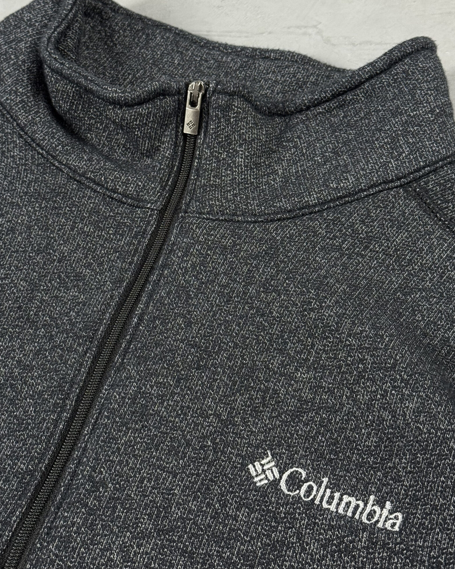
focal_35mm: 61
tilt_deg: -53.3
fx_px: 1027
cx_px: 216
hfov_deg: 25.0
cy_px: 259
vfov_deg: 30.9
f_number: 1.78
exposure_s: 1/60
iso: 250
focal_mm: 6.76
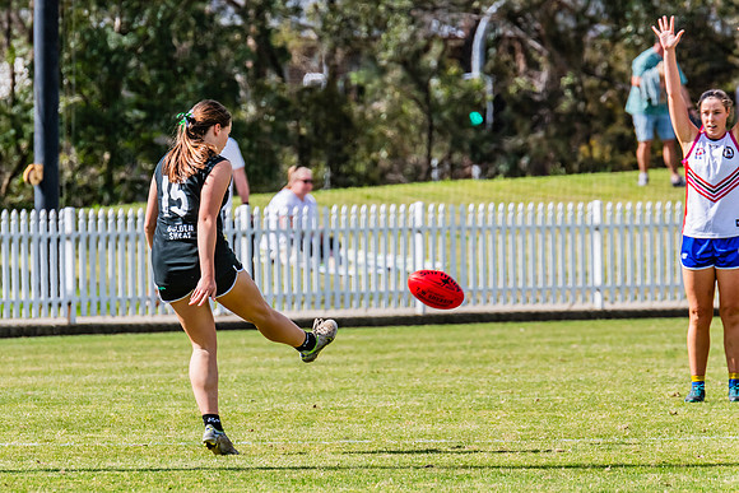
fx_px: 10871
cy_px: 261
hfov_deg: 3.9
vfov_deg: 2.6
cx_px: 275
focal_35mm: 529
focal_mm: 420
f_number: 11
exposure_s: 1/1250
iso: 800
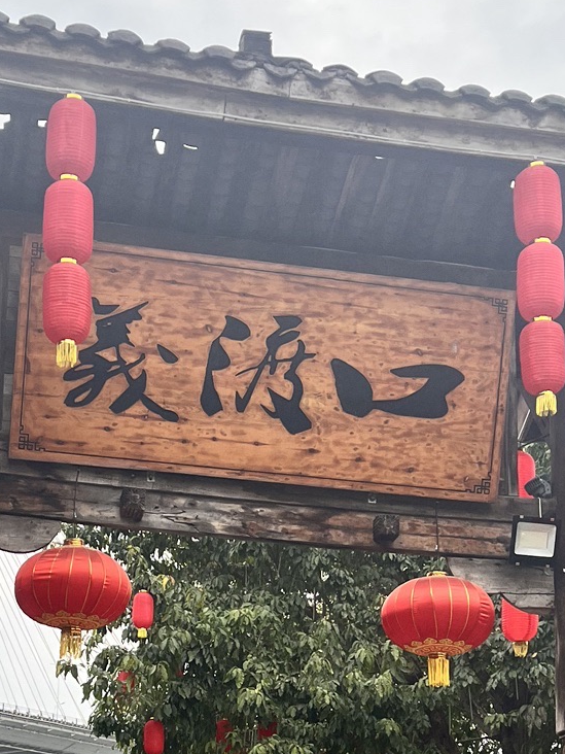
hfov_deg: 20.7
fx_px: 1545
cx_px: 239
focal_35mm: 71
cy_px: 679
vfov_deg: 26.5
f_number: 1.6
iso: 50
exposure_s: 1/580
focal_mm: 5.1
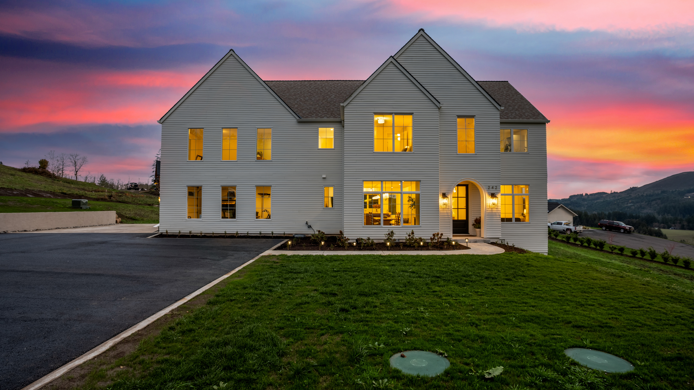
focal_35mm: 18
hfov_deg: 92.7
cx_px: 344
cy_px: 199
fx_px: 331
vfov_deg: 61.0
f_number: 8
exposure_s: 1.3
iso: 640
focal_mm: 17
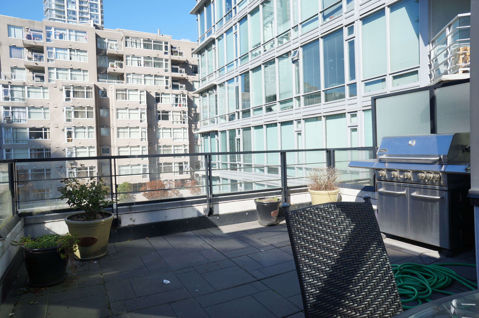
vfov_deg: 53.0
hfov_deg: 73.8
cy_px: 159
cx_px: 240
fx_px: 319
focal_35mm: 24
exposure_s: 1/400
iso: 200
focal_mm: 16
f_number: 8
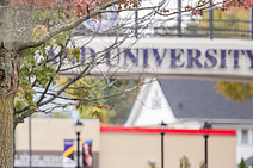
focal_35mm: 493
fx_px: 3462
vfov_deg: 2.8
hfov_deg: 4.2
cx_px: -49
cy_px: 86
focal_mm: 180
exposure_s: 1/320
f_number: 3.2
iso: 320
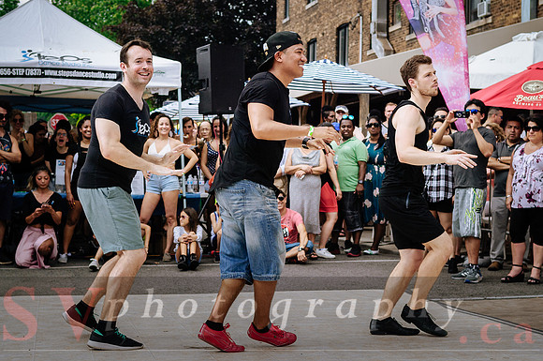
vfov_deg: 21.9
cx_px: 271
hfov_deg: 32.5
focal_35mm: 62
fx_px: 932
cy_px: 190
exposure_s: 1/1600
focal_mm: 38
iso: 100
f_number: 4
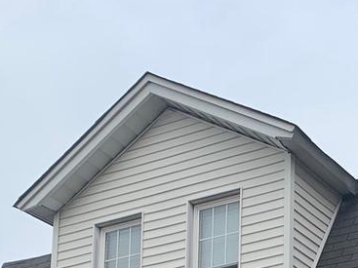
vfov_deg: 12.9
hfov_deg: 18.4
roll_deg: -0.1
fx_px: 1055
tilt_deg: +7.1
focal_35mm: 102
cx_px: 417
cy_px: 513
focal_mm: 4.25
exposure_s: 1/1585
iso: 25
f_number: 1.8
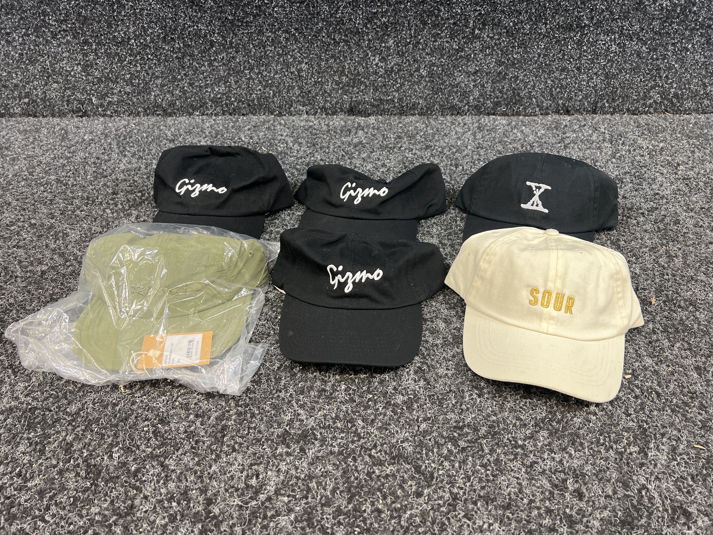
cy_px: 268
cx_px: 356
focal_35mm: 26
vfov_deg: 53.1
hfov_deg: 67.3
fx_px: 536
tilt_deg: -39.0
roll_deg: +1.8
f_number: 1.5
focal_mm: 5.7
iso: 125
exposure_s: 1/62
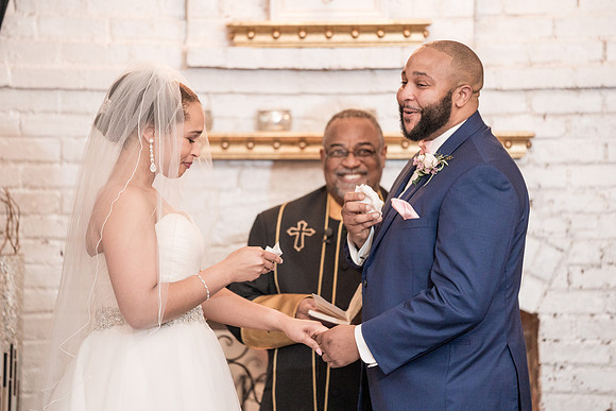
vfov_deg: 6.9
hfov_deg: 10.3
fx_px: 3423
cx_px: 308
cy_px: 206
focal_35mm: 200
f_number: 2.8
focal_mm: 200
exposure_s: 1/200
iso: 2000
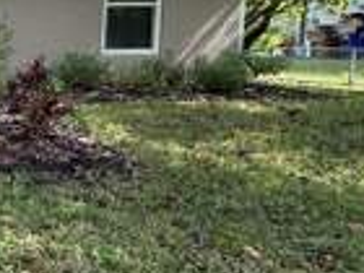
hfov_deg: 25.0
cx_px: -234
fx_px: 505
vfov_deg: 30.0
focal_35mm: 48
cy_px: 91
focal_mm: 2.22
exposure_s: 1/461
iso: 64
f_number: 2.2
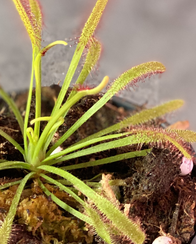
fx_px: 1051
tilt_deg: -43.1
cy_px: 122
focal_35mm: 145
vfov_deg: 13.3
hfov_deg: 10.6
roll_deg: +0.2
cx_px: 36
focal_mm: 6
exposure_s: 1/40
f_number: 2
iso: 250
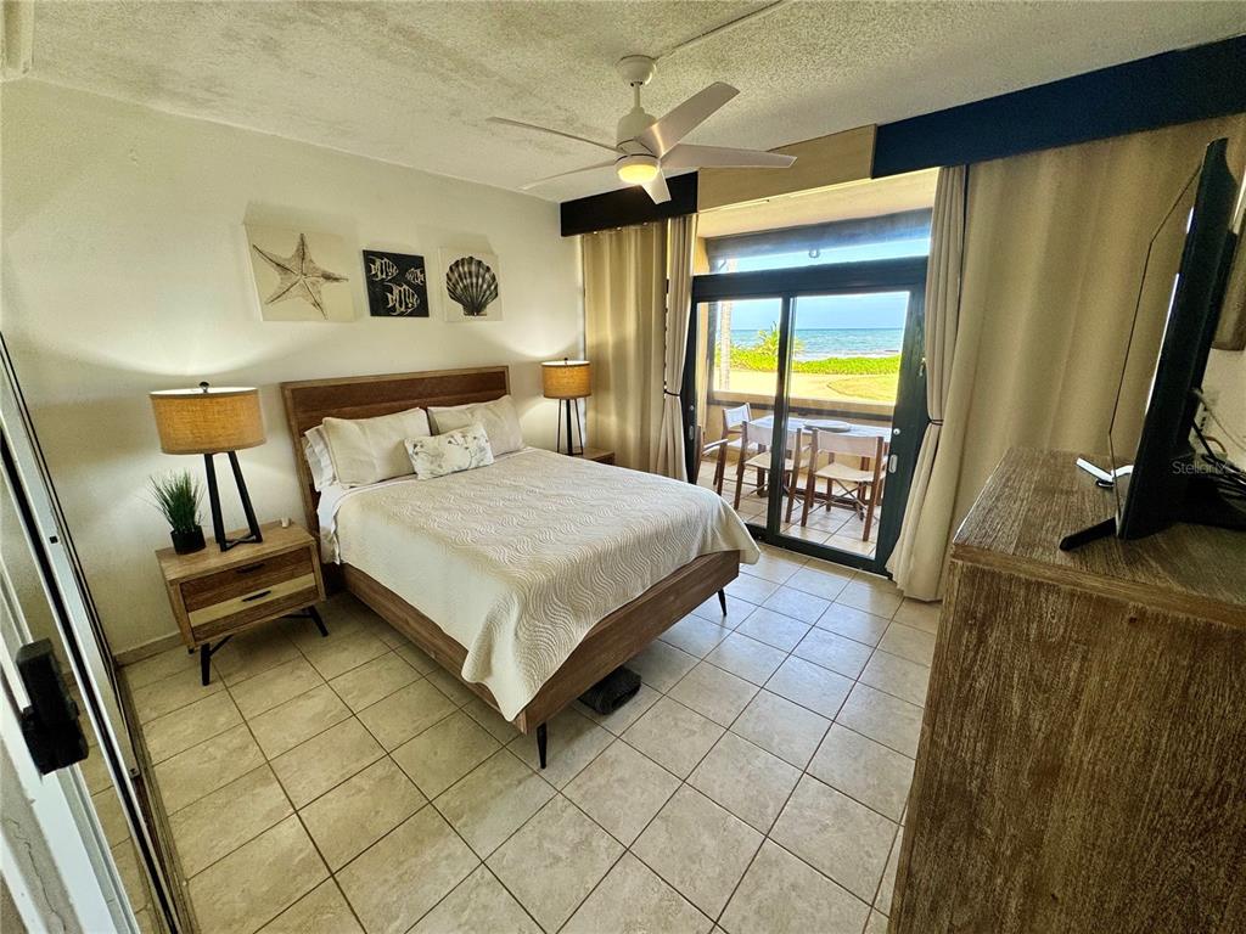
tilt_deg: -15.6
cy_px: 467
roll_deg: +0.4
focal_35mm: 14
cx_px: 623
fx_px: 504
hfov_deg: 102.1
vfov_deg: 85.7
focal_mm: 2.22
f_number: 2.2
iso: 64
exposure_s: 1/120
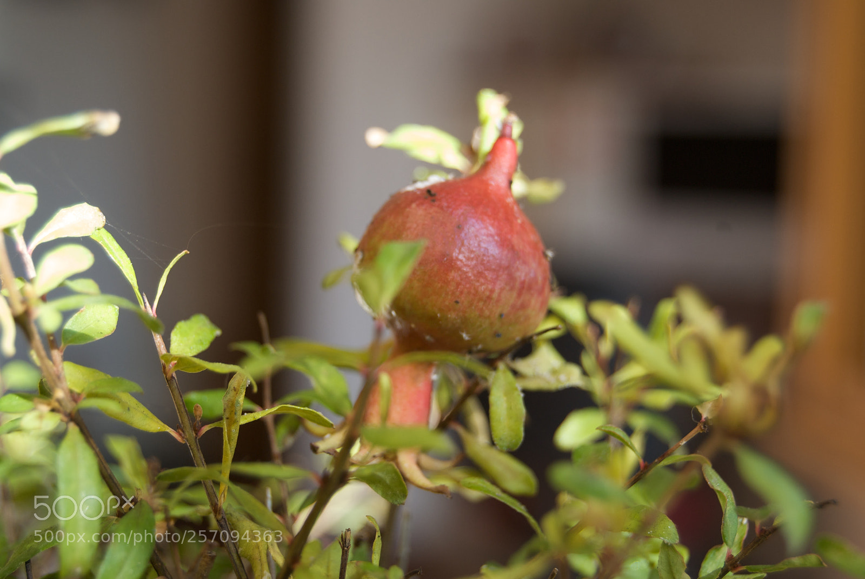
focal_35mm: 82
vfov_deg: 16.6
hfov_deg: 24.6
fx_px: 1985
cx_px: 432
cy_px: 290
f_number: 5.6
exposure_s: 1/60
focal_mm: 55
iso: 180
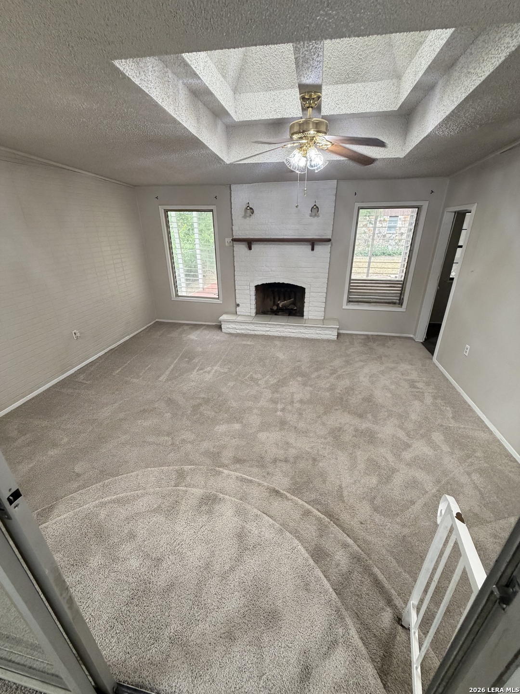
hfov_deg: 85.7
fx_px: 280
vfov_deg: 102.1
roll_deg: +1.5
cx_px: 260
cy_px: 347
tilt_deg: -22.8
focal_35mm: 14
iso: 250
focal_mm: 2.22
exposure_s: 1/60
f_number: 2.2
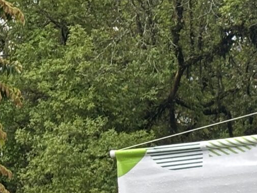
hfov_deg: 7.1
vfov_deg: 5.7
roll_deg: +1.4
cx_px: 608
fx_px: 1945
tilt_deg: +0.6
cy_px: 202
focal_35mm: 262
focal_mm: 5.96
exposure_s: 1/108
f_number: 1.6
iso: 50
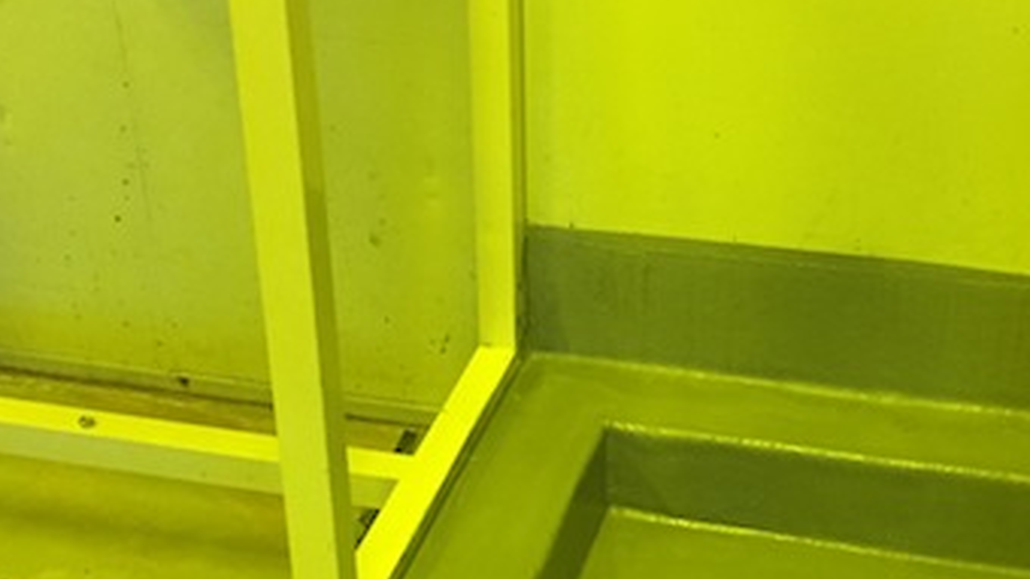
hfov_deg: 32.2
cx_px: 660
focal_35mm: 65
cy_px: 529
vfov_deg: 18.2
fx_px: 1775
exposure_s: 1/33
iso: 200
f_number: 2.2
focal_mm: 4.15
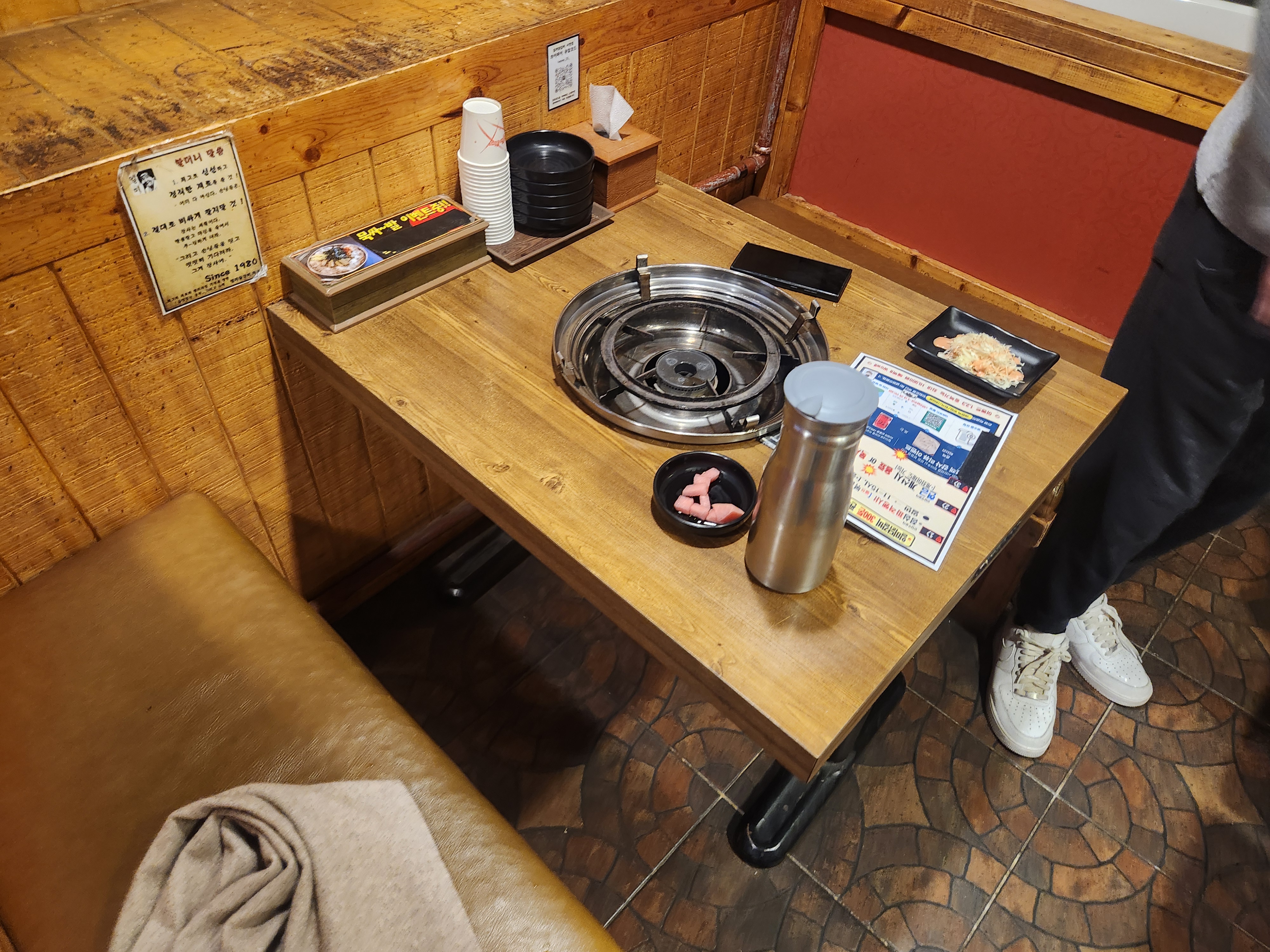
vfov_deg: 58.9
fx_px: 844
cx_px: 635
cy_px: 476
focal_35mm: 23
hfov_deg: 73.9
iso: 500
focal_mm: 5.4
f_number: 1.8
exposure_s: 1/30
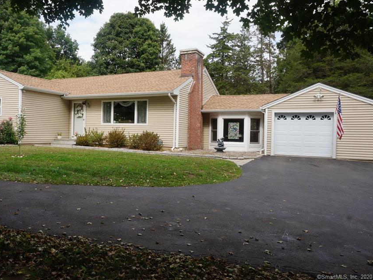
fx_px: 319
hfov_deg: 60.2
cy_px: 131
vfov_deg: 47.4
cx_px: 150
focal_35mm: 30
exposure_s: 1/100
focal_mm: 17
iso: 200
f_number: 13
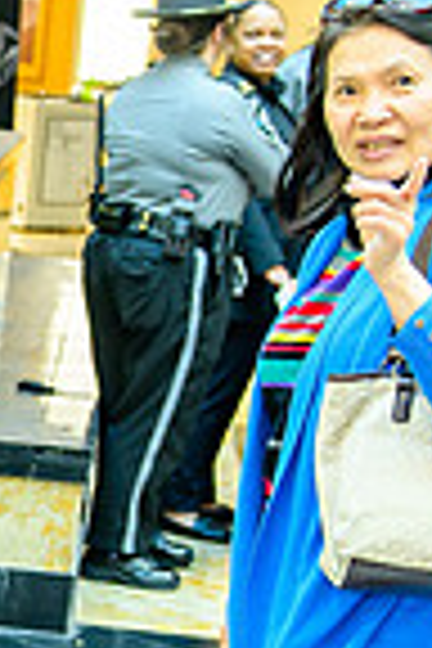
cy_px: 488
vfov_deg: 14.9
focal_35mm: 137
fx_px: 2466
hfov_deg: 9.2
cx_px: -536
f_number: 3.5
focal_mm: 34
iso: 1250
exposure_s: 1/200
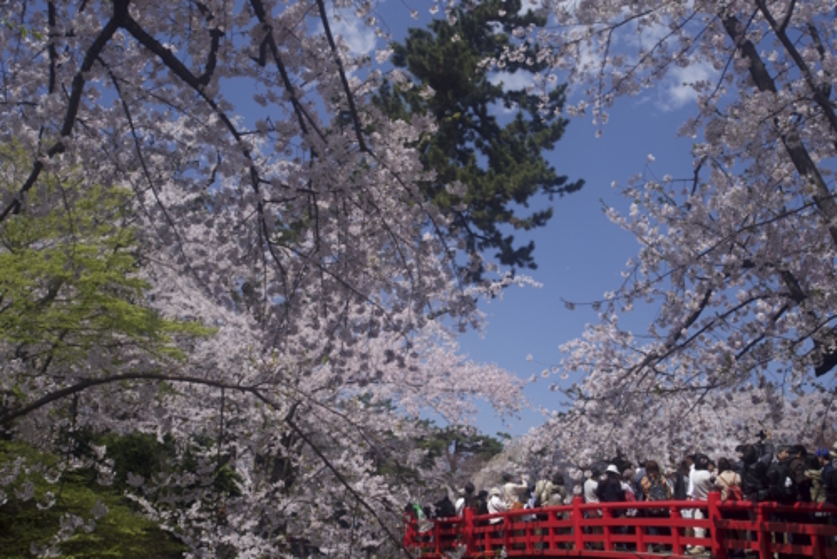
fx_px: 930
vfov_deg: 33.4
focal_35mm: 40
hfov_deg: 48.4
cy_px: 280
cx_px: 418
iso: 200
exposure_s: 1/125
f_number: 10
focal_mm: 40
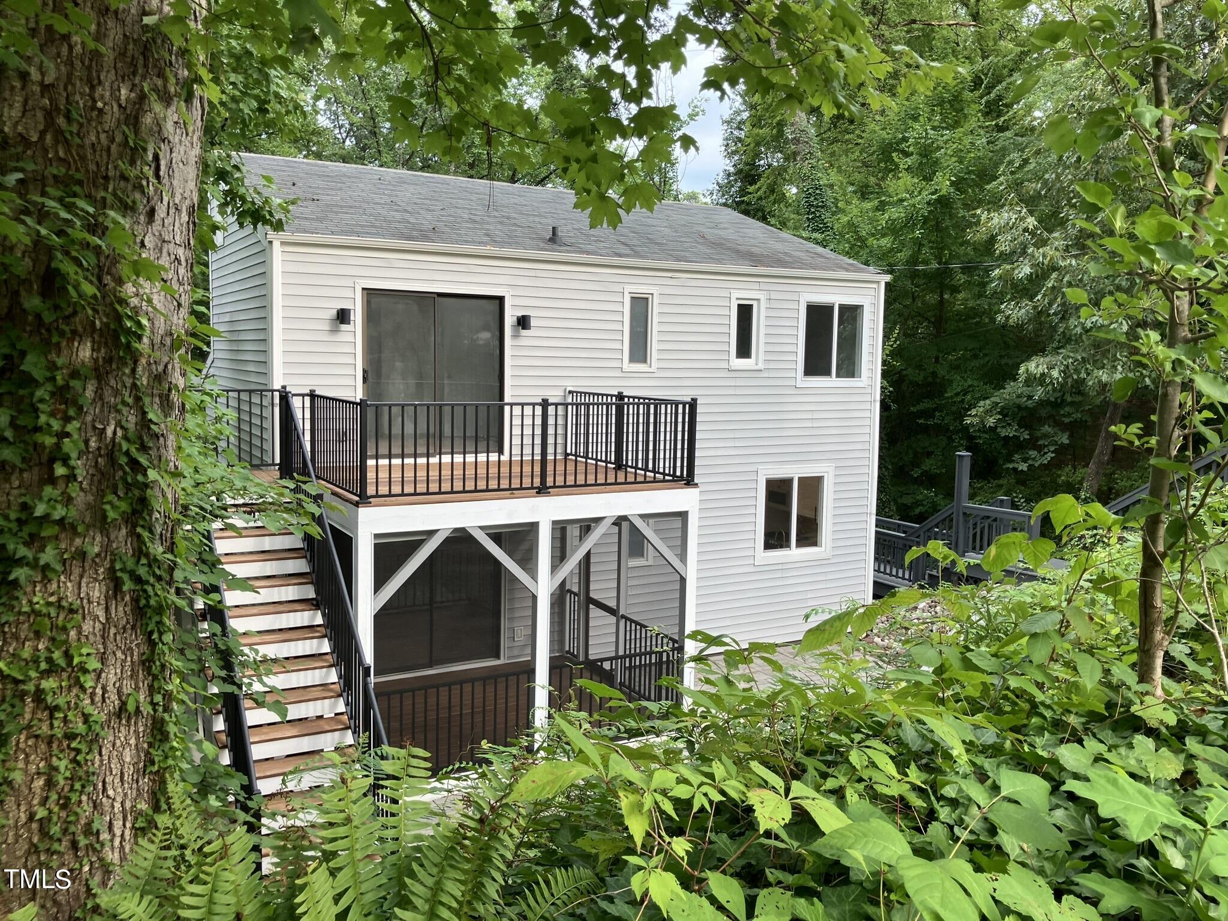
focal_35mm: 28
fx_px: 993
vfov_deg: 49.7
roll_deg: -1.0
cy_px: 460
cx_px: 614
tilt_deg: -5.8
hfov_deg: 63.4
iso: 25
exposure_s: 1/179
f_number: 1.8
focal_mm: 3.99
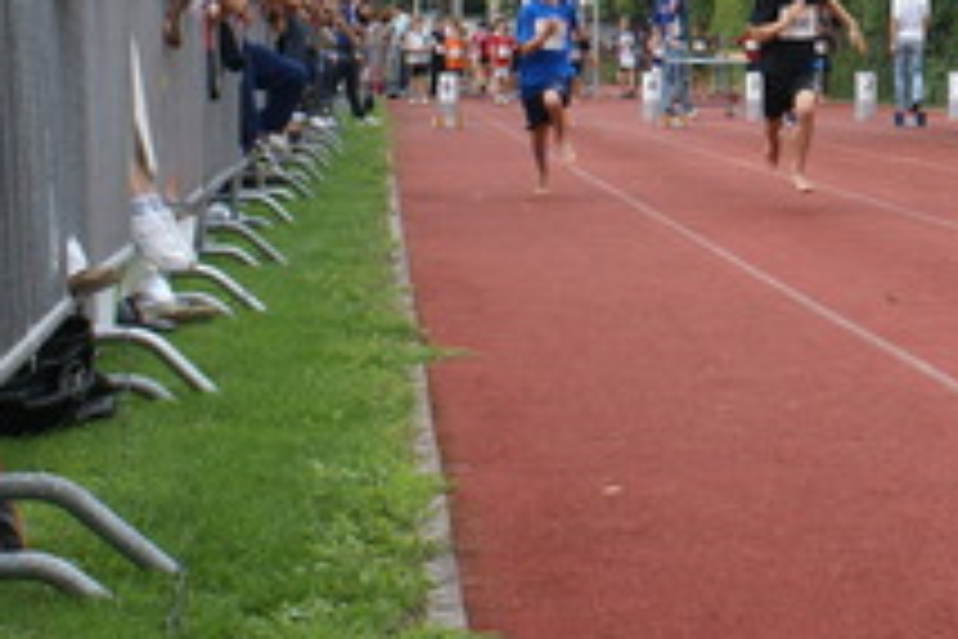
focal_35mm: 114
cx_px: 940
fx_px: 3033
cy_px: 14
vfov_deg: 11.9
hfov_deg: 17.6
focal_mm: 30
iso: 100
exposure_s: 1/160
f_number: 5.6
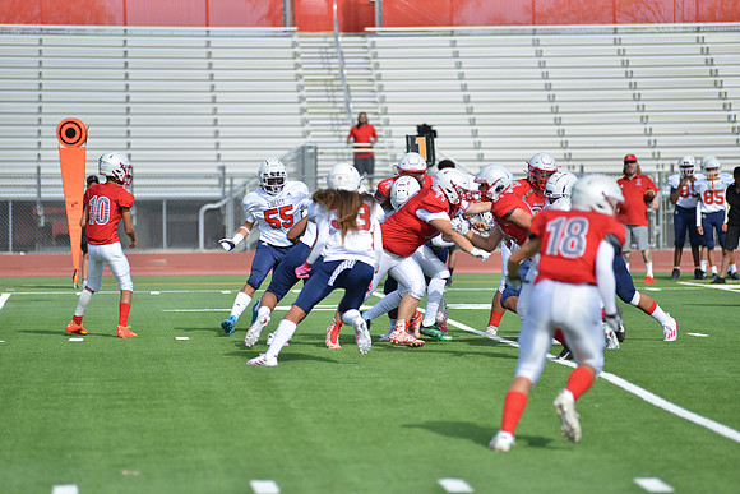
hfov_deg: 10.3
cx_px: 370
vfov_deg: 6.9
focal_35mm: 200
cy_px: 247
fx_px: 4112
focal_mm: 200
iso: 100
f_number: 2.8
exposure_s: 1/1600
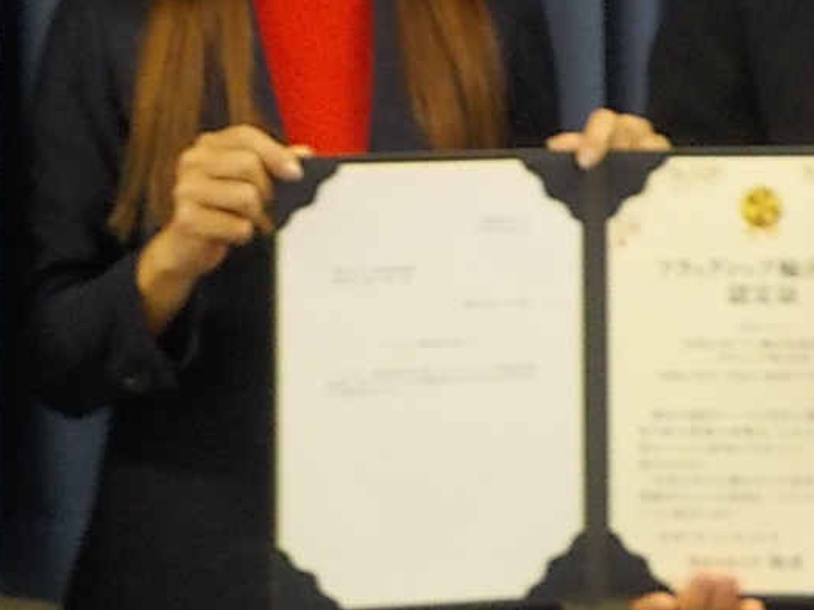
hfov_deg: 21.3
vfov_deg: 15.5
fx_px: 2162
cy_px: -114
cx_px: 317
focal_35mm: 92
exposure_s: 1/30
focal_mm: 4.1
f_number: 3.3
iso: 360
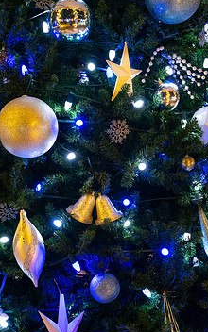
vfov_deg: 36.2
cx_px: 104
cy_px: 193
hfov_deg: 23.1
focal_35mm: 56
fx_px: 508
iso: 6400
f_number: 6.3
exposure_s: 1/60
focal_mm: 43
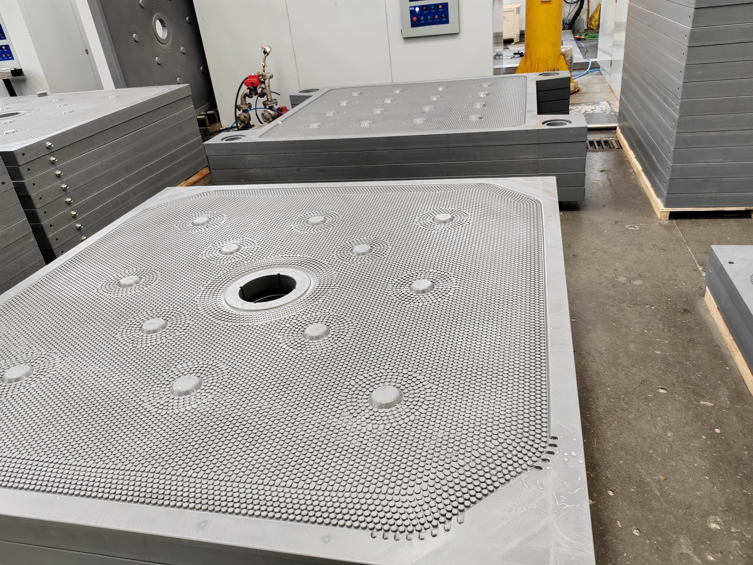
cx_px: 376
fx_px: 587
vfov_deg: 51.4
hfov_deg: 65.3
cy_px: 282
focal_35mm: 27
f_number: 1.8
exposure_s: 1/100
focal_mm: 6.14
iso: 1600
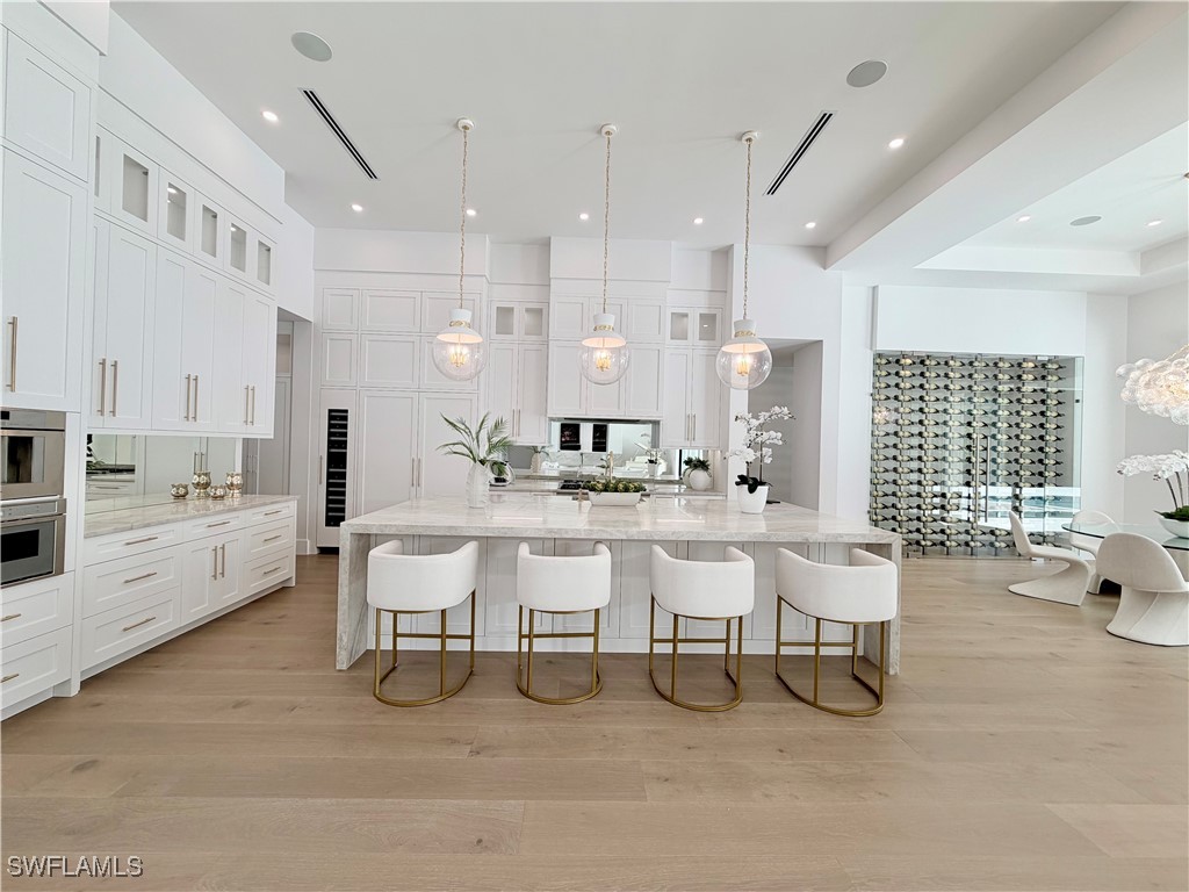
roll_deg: -1.5
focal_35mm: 14
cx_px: 594
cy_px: 446
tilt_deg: +0.3
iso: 32
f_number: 2.2
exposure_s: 1/120
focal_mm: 2.22
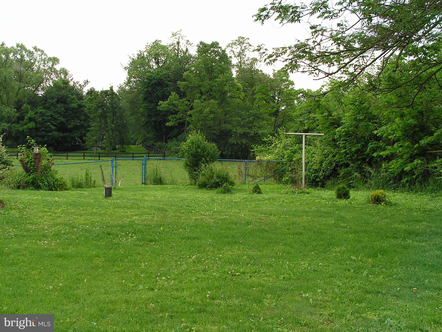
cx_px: 221
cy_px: 166
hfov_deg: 36.2
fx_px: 677
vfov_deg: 27.5
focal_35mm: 53
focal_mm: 8.9
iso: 64
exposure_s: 1/160
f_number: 4.8
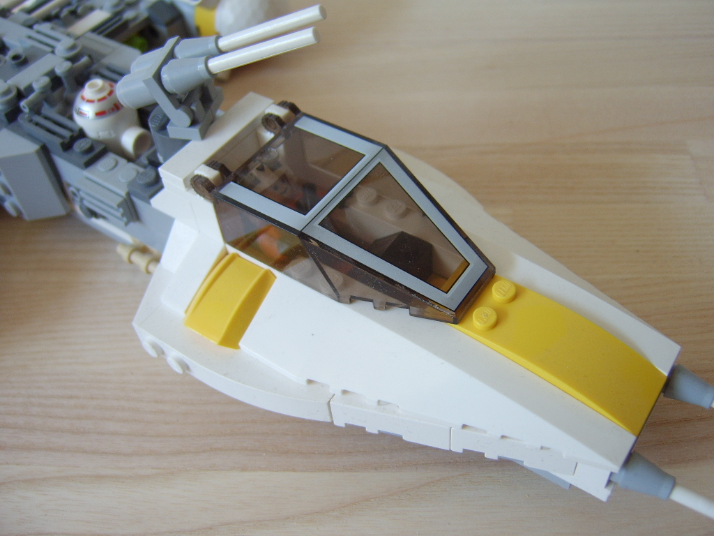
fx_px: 639
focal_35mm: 31
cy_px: 268
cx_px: 357
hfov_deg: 58.4
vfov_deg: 45.4
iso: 100
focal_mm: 8.13
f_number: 2.7
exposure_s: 1/27
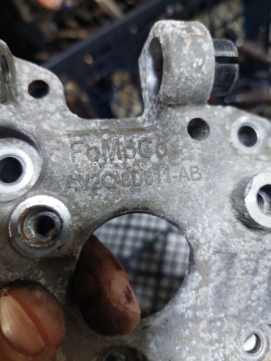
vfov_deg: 69.4
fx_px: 261
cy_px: 180
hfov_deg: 54.9
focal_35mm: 25
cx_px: 136
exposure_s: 1/50
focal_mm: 5.23
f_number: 1.8
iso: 160
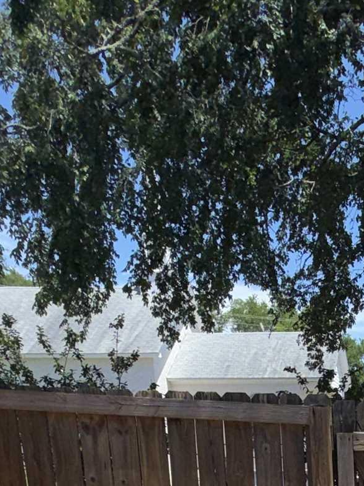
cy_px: 685
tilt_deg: -16.6
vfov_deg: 27.1
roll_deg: +0.3
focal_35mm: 55
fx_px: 772
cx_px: 437
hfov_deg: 24.1
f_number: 2.2
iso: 16
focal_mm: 2.22
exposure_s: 1/1339
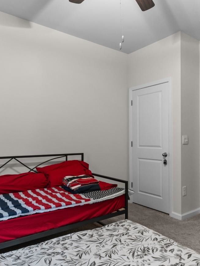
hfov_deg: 51.2
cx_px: 116
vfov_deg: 65.3
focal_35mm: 27
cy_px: 136
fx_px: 208
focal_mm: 10
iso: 100
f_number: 4.5
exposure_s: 1/2
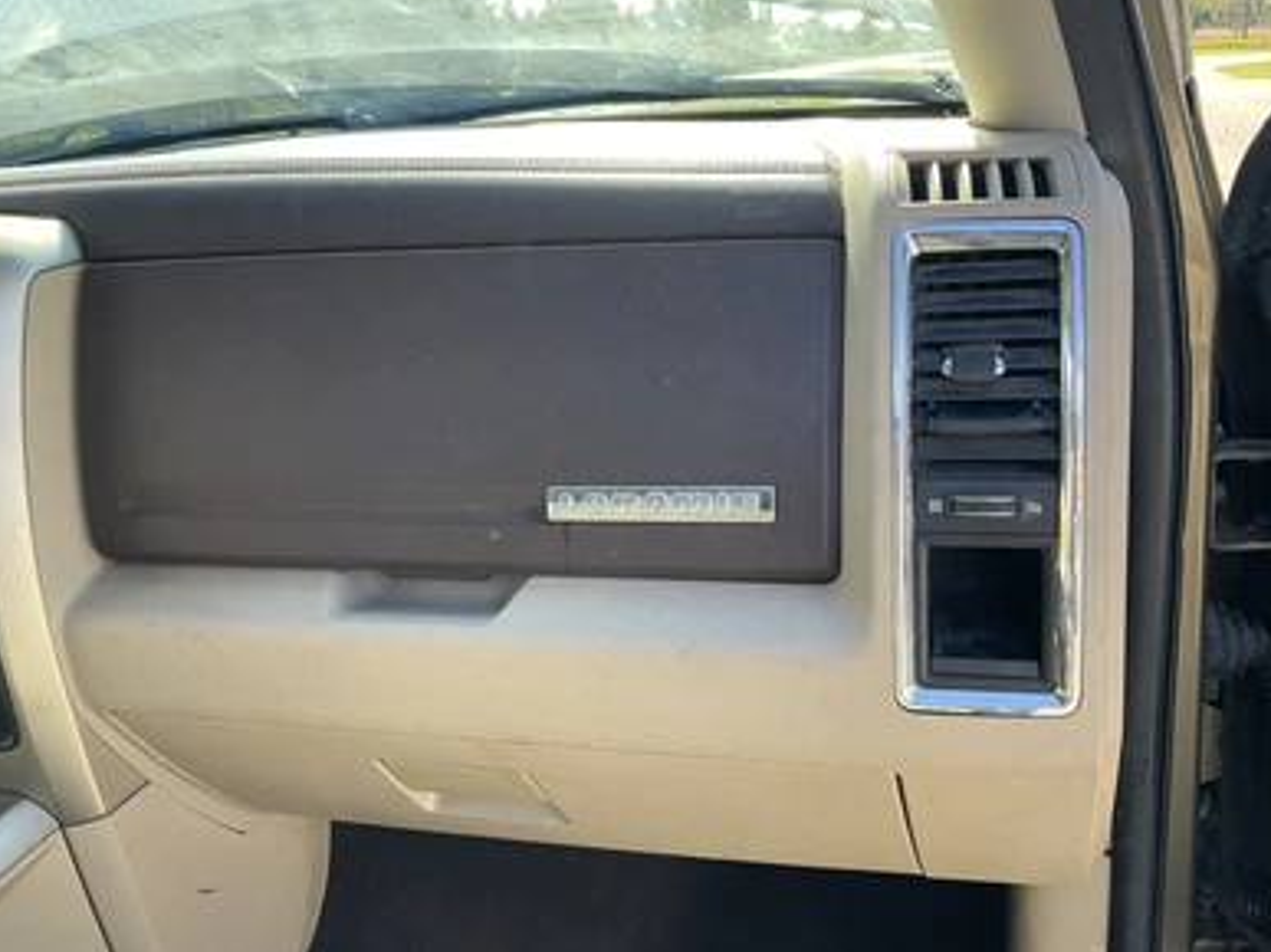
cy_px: 463
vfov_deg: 46.8
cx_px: 644
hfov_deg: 60.0
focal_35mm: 30
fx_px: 1101
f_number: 1.8
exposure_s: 1/122
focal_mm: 3
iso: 25
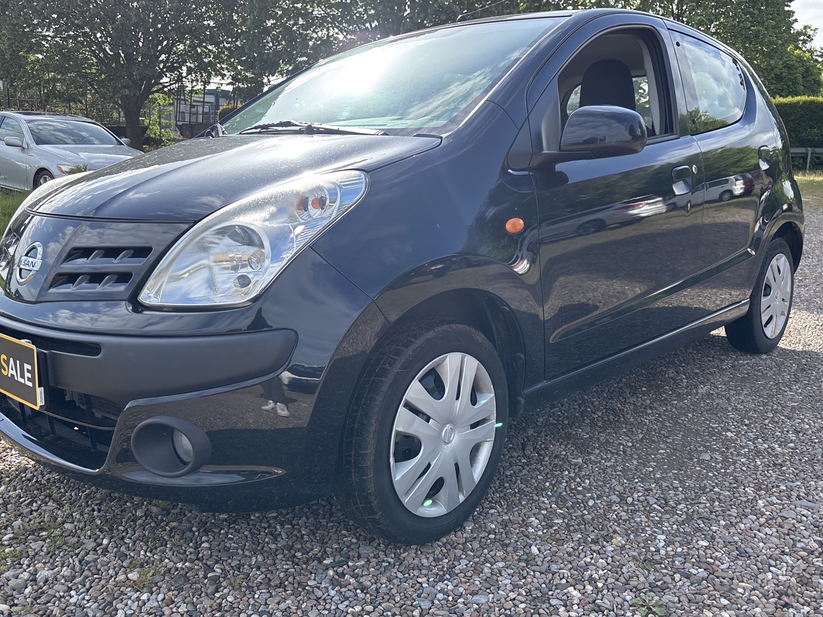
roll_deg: -0.7
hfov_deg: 58.3
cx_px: 396
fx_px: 737
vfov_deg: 45.4
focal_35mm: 31
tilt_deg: -11.1
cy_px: 297
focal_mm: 5.96
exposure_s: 1/1152
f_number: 1.6
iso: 50
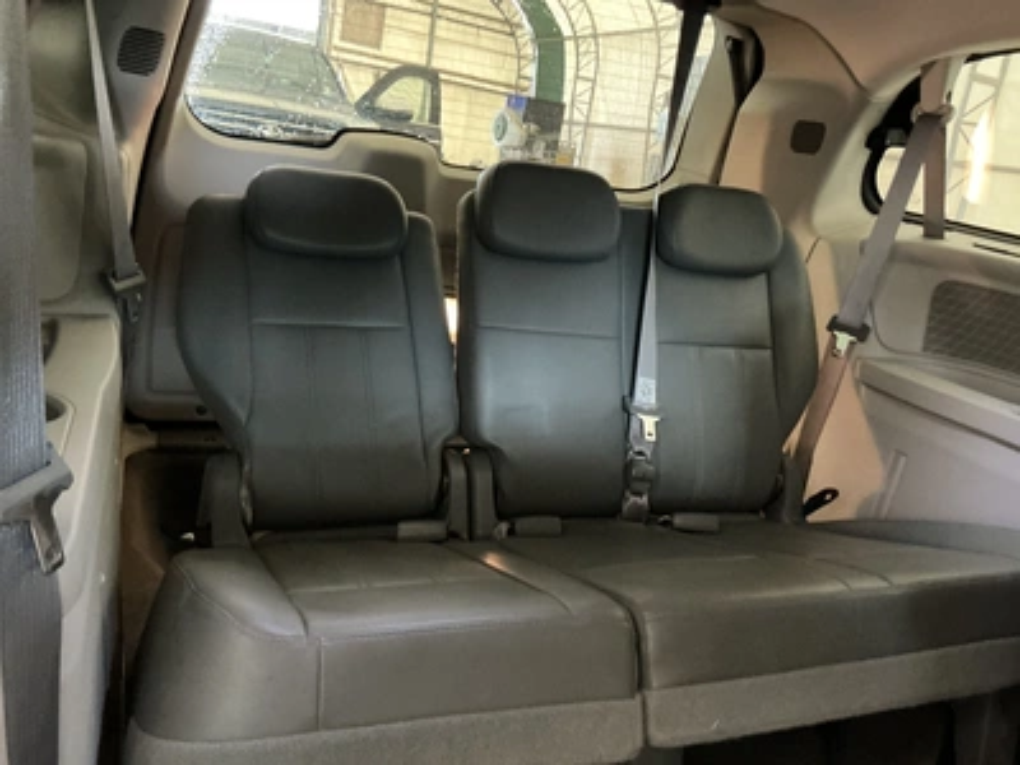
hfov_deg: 63.4
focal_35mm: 28
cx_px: 510
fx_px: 825
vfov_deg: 49.7
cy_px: 382
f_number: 1.8
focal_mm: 3
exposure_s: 1/28
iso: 640
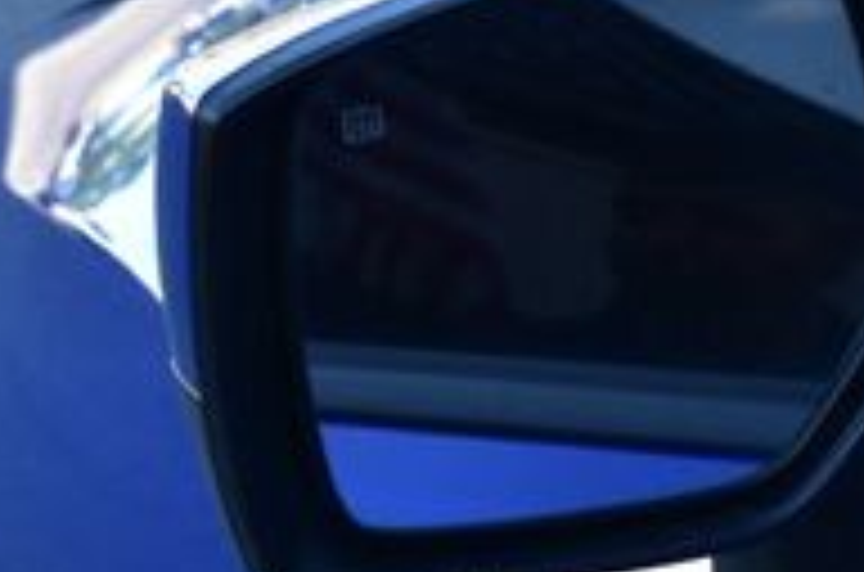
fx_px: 6600
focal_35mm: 276
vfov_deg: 5.0
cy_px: 261
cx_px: 648
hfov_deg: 7.5
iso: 400
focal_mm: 55
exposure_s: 1/125
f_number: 9
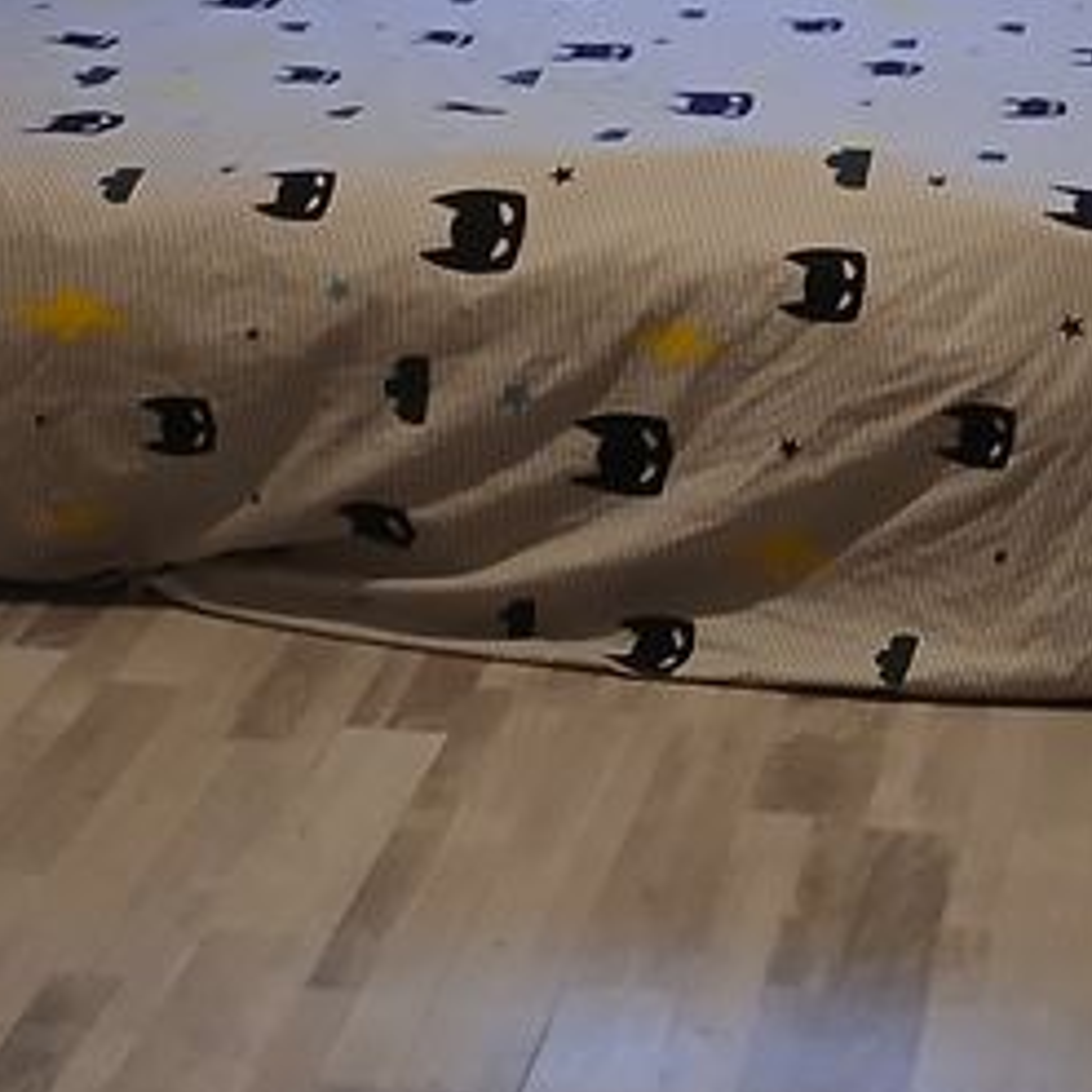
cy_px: 221
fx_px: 3319
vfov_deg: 18.5
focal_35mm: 93
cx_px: 867
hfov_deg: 18.5
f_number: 1.8
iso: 200
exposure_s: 1/33.3
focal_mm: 3.98
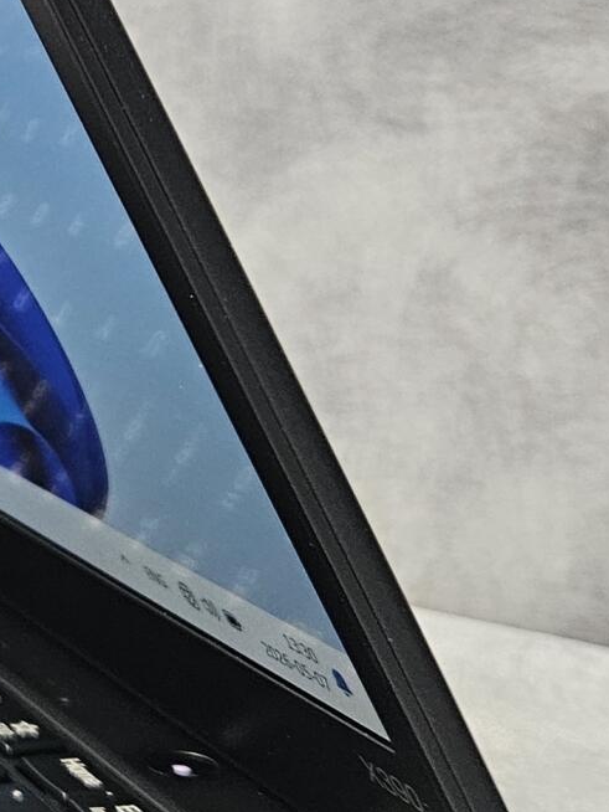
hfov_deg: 14.7
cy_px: 82
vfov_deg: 21.3
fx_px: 2110
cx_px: -437
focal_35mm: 90
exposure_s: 1/100
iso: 400
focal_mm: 5.4
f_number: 1.8
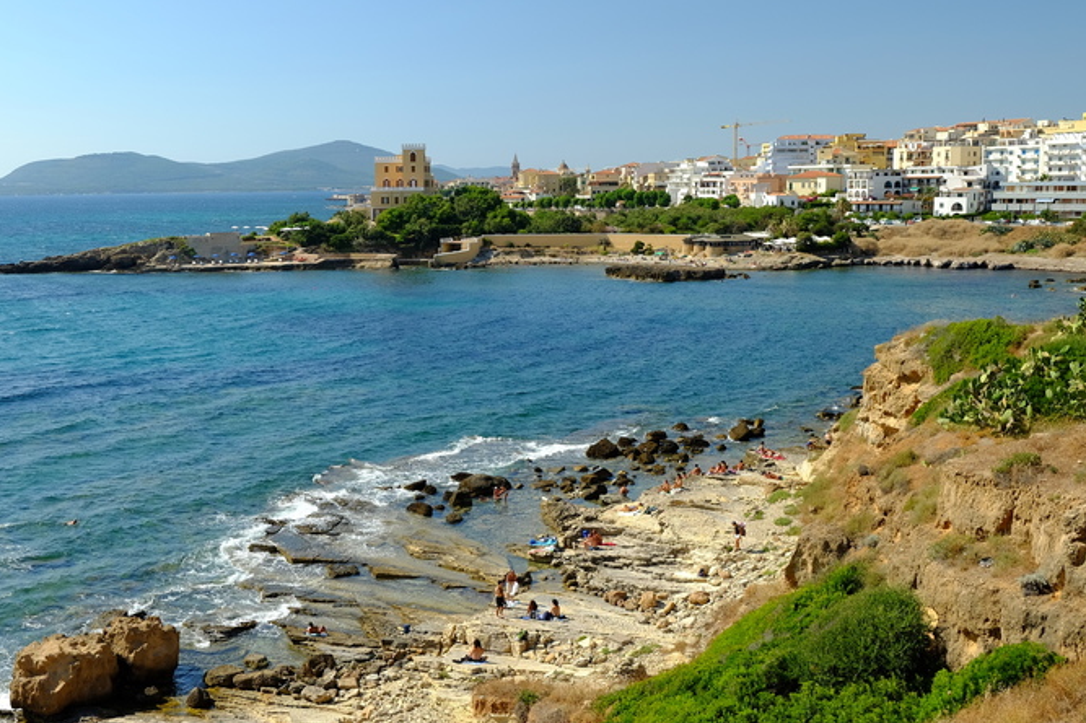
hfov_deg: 46.2
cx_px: 440
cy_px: 322
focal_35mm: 42
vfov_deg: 31.8
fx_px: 1266
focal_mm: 23
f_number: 7.1
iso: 200
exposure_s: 1/180
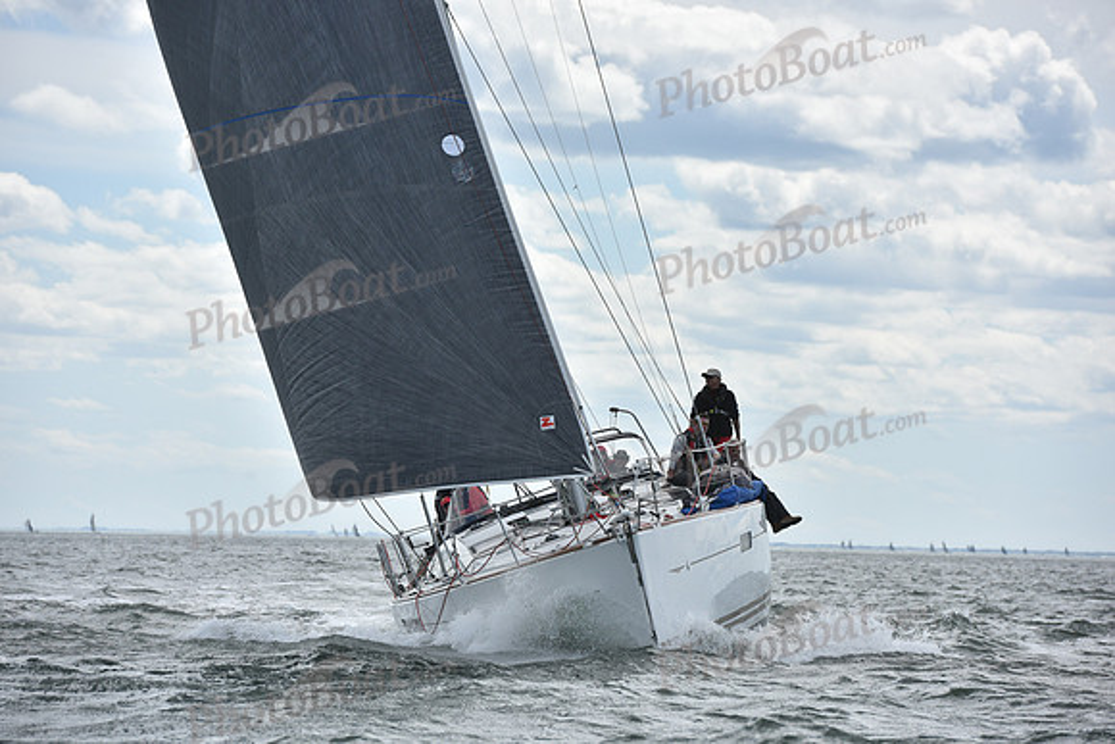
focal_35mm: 195
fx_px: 6041
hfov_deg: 10.5
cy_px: 372
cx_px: 558
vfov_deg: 7.0
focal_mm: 195
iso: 320
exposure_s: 1/1250
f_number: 8
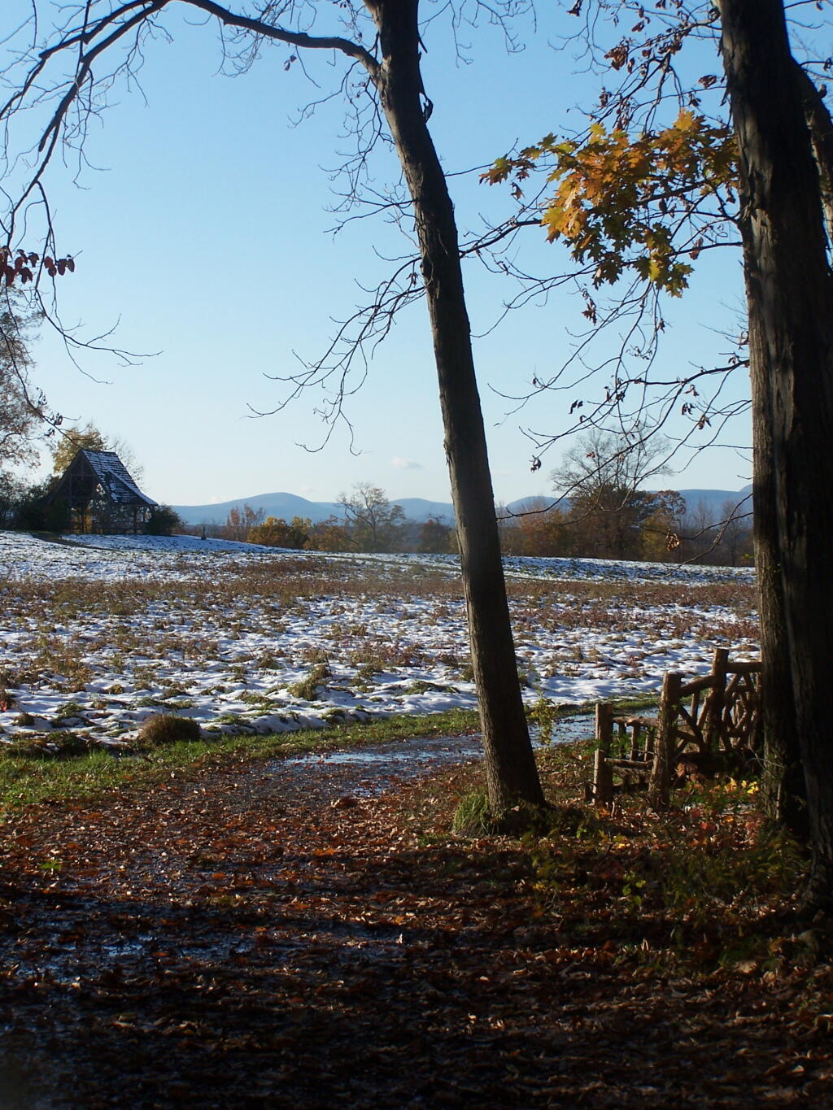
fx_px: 2406
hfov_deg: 19.6
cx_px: 416
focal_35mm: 75
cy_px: 555
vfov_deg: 26.0
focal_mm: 12.4
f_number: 4.5
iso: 80
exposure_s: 1/640
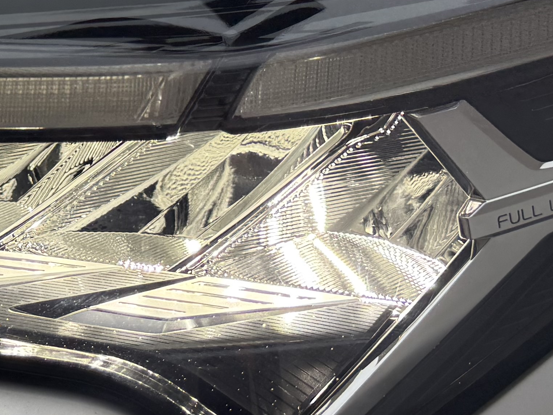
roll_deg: -5.4
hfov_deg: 21.1
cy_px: 88
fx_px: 1438
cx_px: 3
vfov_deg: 16.3
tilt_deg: -20.0
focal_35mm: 90
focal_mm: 6.76
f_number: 1.78
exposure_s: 1/708
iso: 100
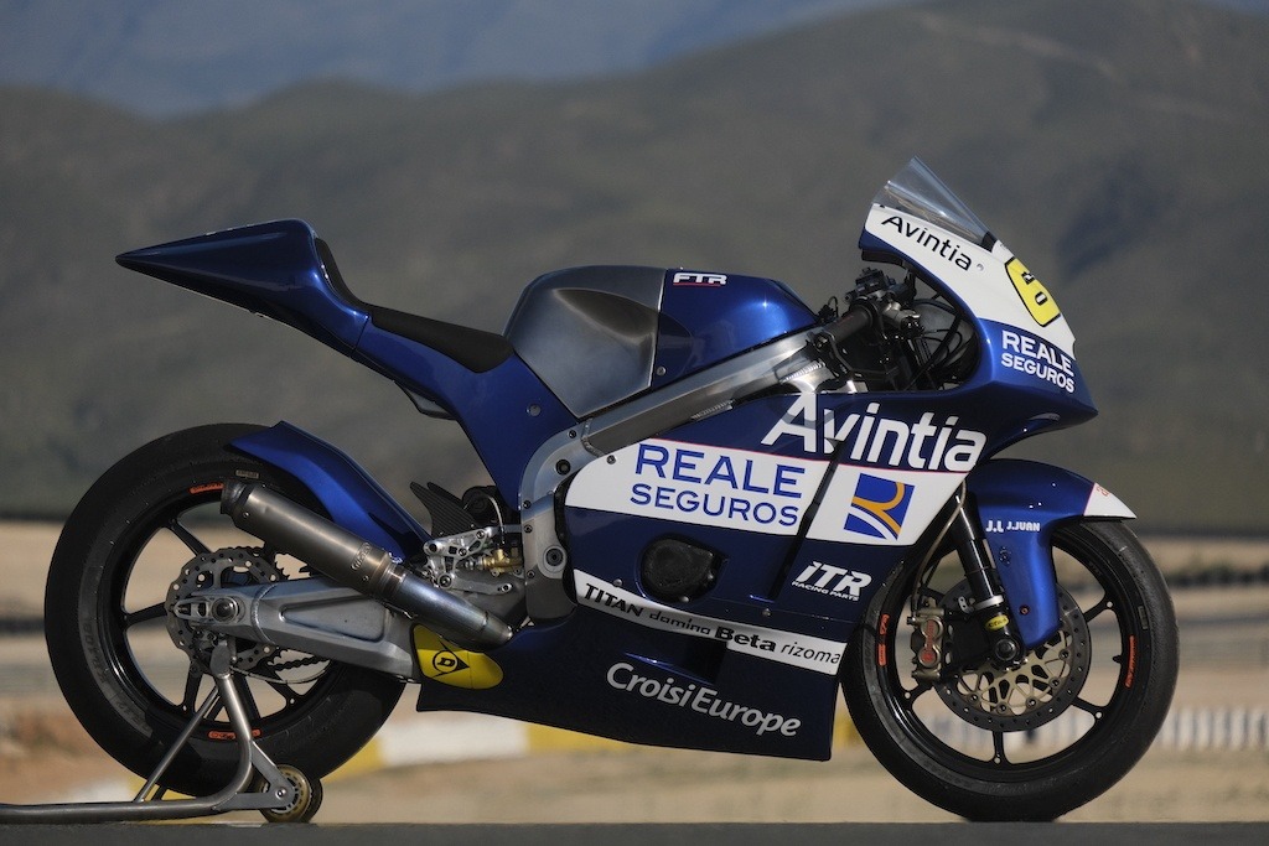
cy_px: 423
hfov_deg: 6.9
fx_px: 10576
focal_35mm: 300
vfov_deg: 4.6
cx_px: 634
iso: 640
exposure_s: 1/6400
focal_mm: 200
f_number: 4.8
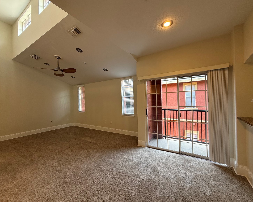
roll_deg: +1.2
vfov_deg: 84.0
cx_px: 128
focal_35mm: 15
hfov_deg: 96.8
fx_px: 112
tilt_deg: -0.2
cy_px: 100
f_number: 2.2
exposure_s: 1/120
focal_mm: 2.22
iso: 160
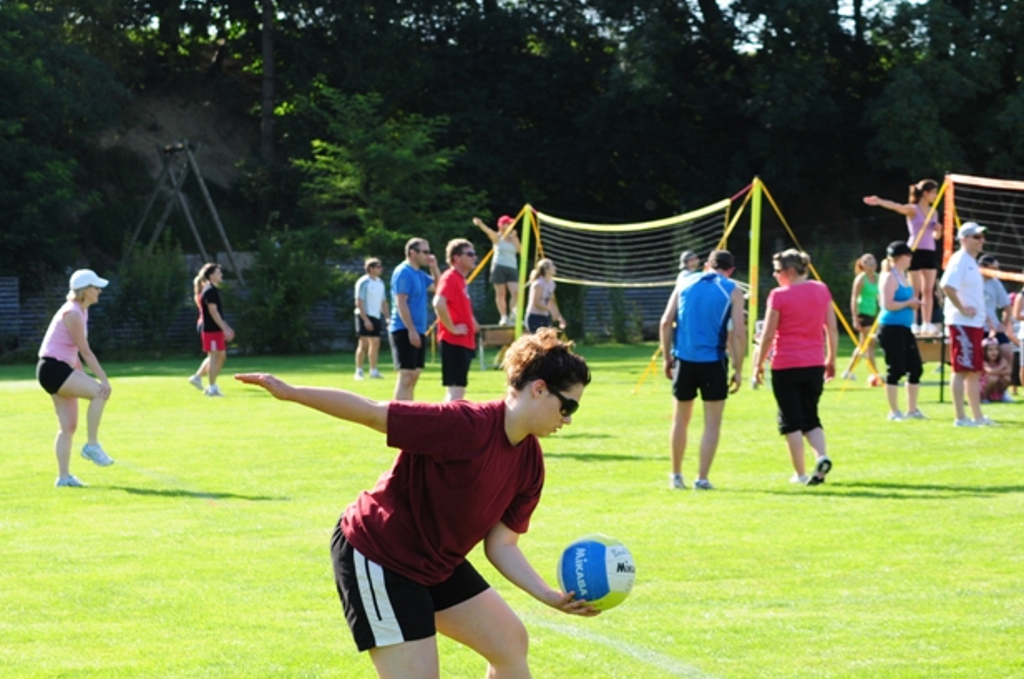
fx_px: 3095
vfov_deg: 12.5
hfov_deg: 18.8
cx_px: 516
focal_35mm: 109
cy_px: 338
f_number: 7.1
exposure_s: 1/200
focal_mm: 70
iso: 320
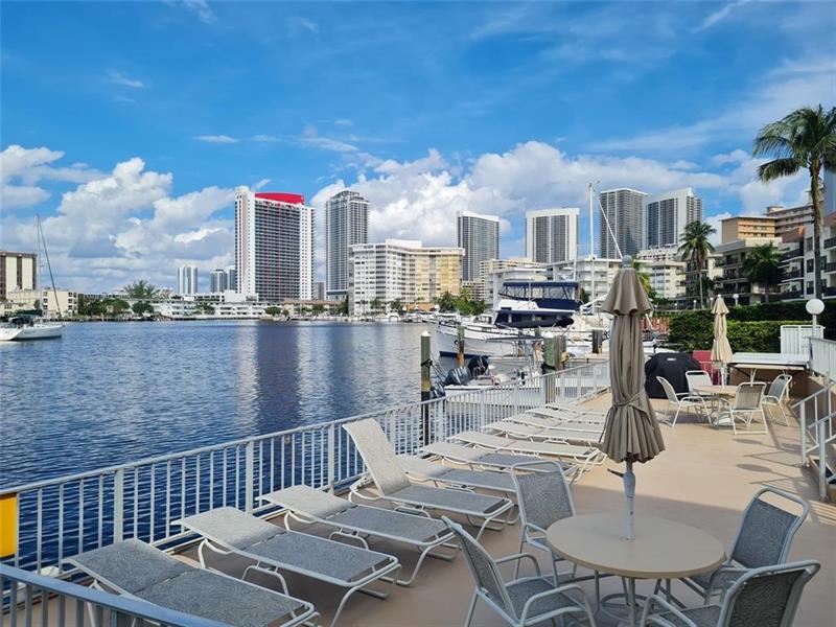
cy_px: 314
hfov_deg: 67.3
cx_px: 418
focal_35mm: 26
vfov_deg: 53.1
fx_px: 628
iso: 50
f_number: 1.8
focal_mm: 5.4
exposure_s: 1/3304
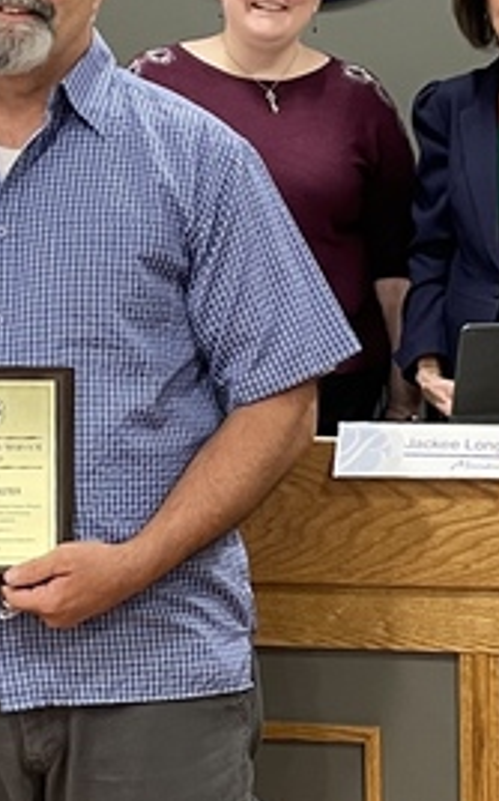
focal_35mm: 103
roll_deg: -0.9
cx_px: 203
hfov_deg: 12.7
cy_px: 389
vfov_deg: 20.2
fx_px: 2246
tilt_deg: -8.6
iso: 160
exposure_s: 1/60
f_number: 1.6
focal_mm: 4.2
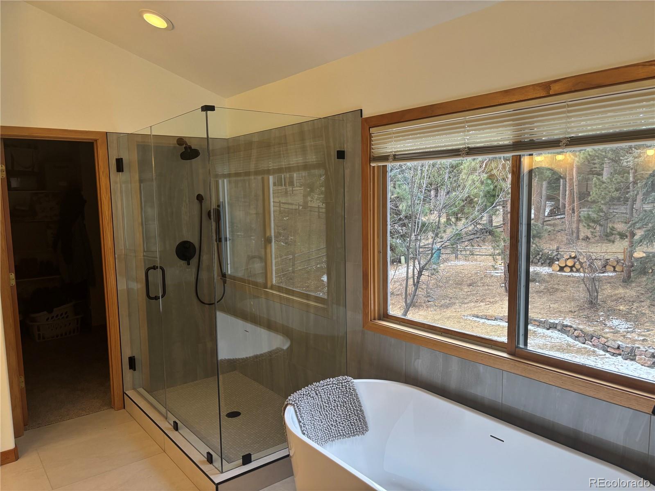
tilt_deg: -6.1
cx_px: 328
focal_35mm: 26
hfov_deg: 67.3
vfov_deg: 53.1
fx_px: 492
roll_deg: +0.7
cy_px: 246
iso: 100
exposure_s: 1/120
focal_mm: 5.96
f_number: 1.6
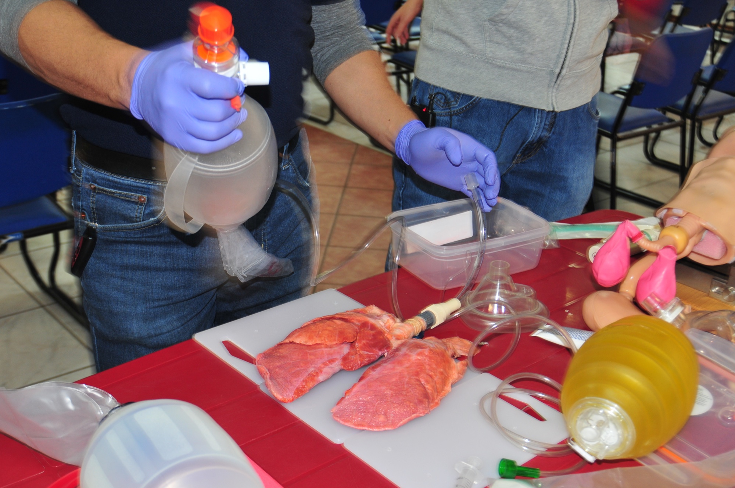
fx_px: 918
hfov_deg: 43.7
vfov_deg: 29.8
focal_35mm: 45
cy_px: 244
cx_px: 368
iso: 320
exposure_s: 1/8
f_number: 5.6
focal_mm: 30
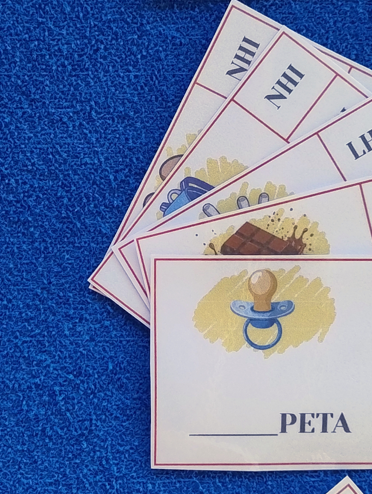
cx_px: 47
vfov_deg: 26.0
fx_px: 1072
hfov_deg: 19.4
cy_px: 259
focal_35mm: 75
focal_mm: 5.56
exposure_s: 1/120
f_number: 1.8
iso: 369
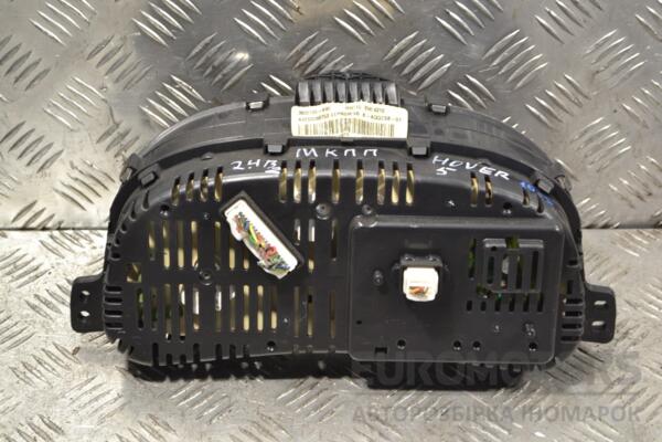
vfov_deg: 17.5
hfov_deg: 26.0
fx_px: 1434
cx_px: 331
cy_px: 221
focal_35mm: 78
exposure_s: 1/30
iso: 400
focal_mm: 52
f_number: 5.6
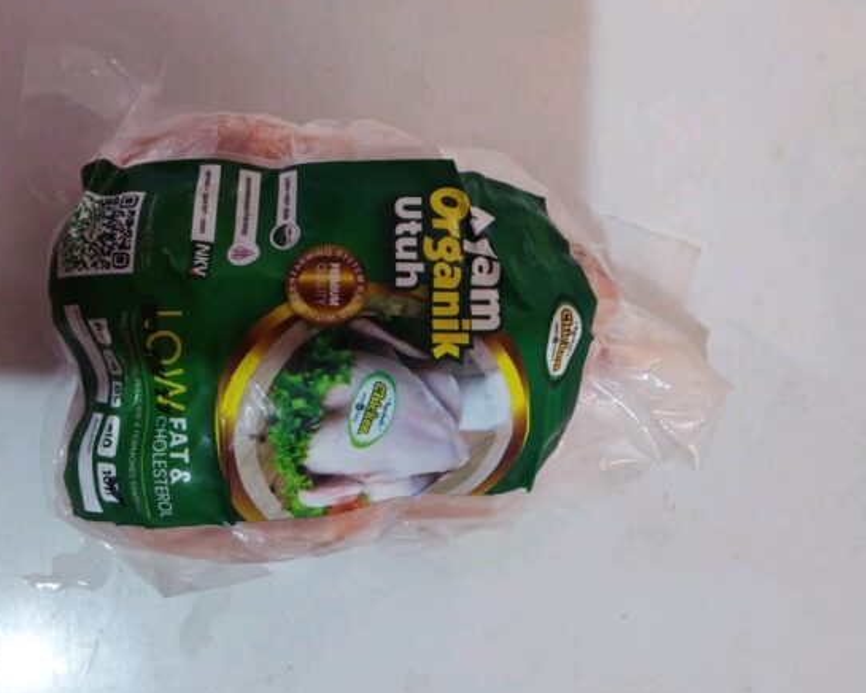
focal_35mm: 29
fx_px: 743
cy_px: 345
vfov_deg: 50.0
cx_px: 440
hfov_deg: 60.4
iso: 93
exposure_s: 1/17
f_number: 1.9
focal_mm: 2.91
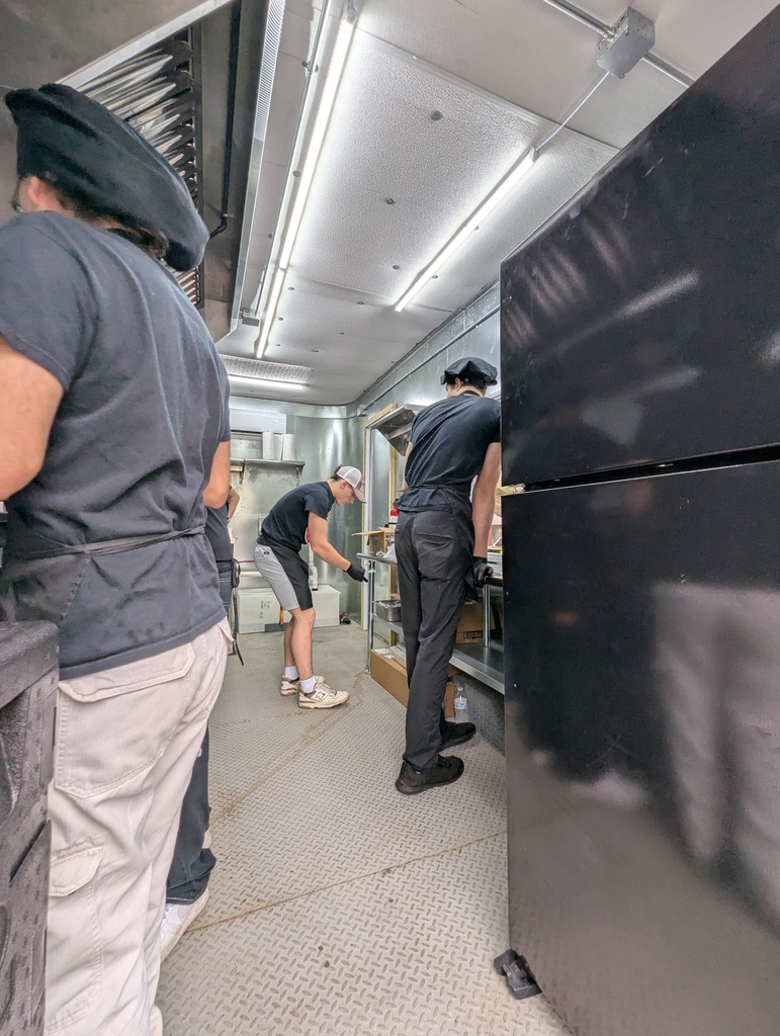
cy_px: 518
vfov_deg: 106.1
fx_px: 390
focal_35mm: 13
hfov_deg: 90.1
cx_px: 390
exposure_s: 1/120
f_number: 2.2
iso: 58
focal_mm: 1.95
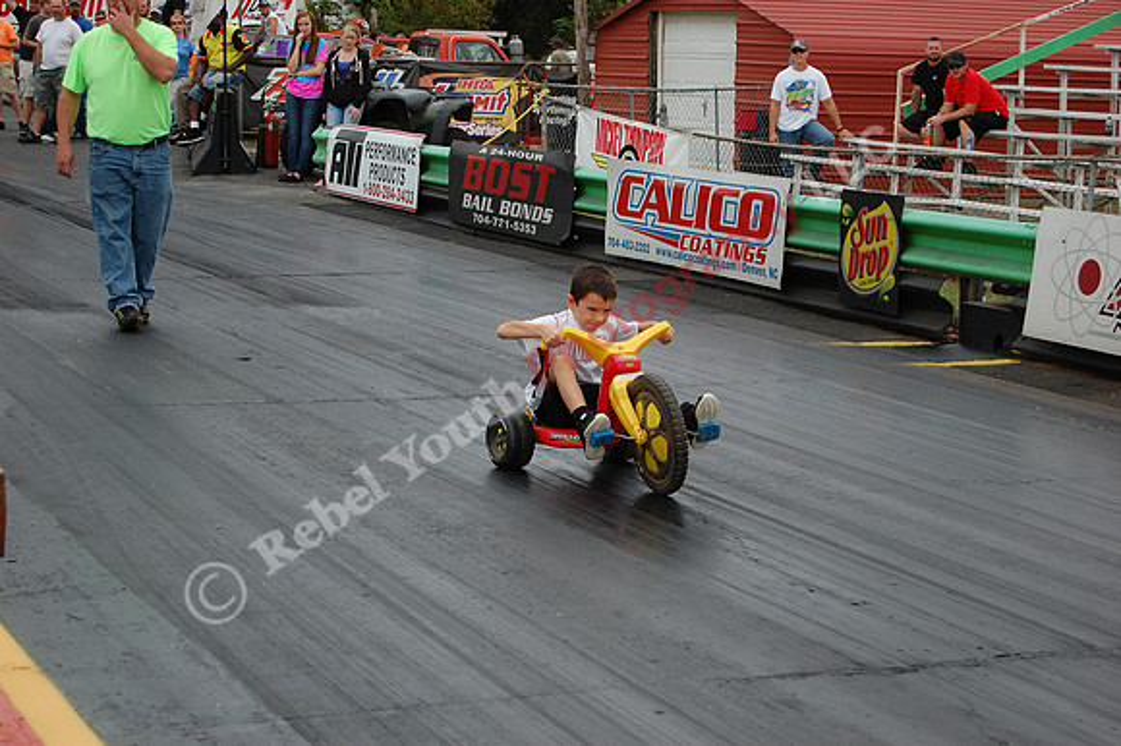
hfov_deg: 24.6
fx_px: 2567
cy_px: 373
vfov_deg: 16.5
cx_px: 560
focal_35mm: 82
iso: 400
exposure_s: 1/1000
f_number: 5.6
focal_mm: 55
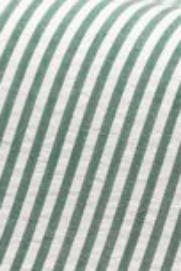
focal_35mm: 337
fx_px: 2541
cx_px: 223
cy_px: 302
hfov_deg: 4.1
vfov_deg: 6.1
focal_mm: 85
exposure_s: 1/160
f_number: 8
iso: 100
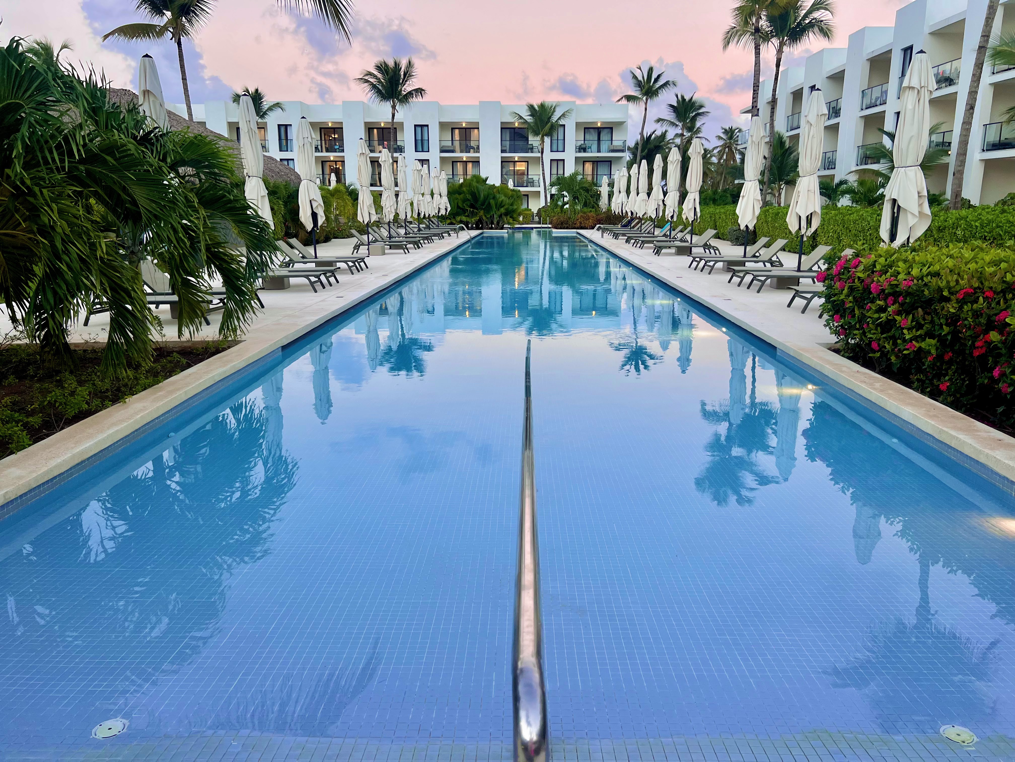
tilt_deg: -12.1
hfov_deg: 67.3
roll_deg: +0.2
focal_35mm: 26
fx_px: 762
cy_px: 381
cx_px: 508
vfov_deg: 53.1
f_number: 1.5
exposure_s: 1/121
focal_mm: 5.7
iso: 50
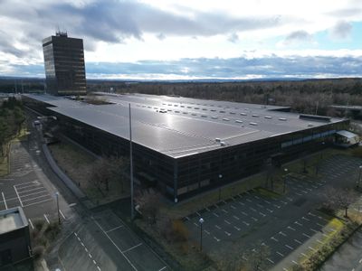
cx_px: 181
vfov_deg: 56.8
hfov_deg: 71.6
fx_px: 251
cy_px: 136
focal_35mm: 24
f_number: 1.7
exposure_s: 1/2000
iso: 100
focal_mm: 6.72
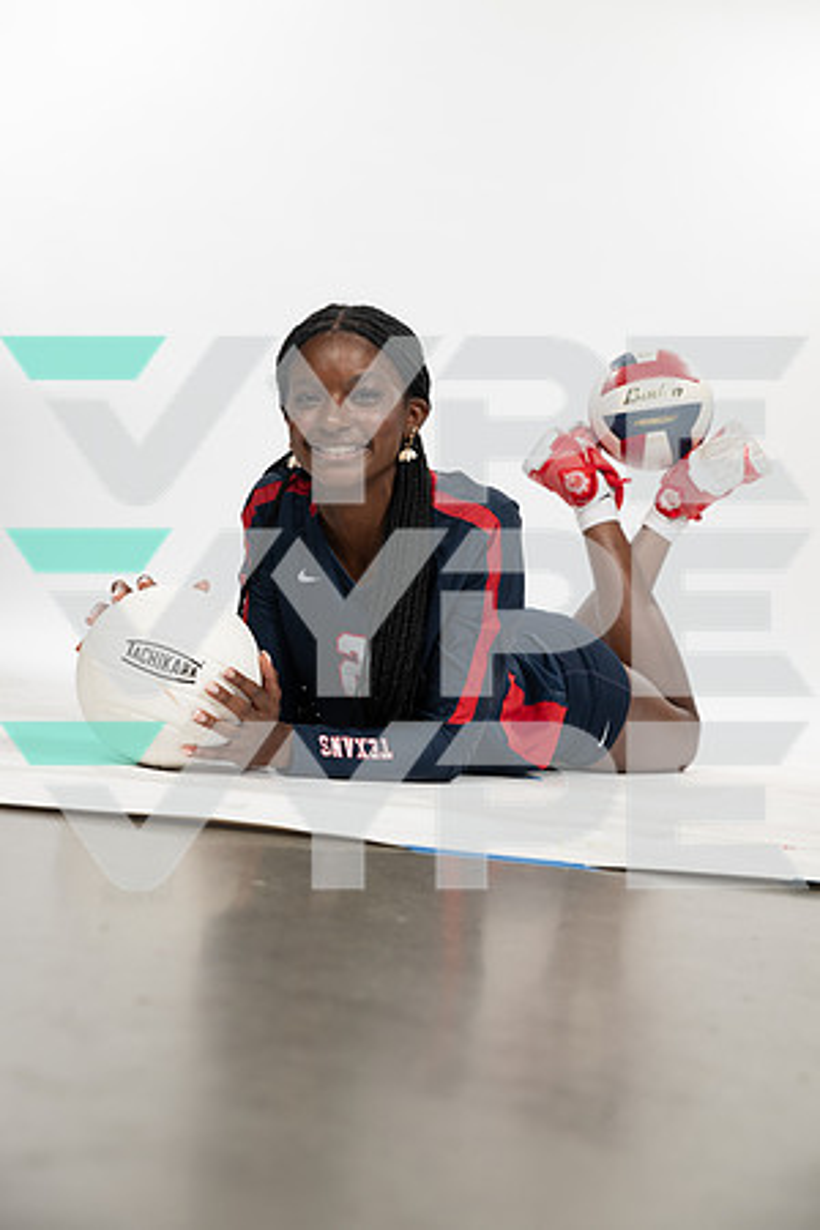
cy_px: 615
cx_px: 410
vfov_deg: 32.4
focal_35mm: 62
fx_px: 2118
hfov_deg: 21.9
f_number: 5.6
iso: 200
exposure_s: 1/250
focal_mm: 62
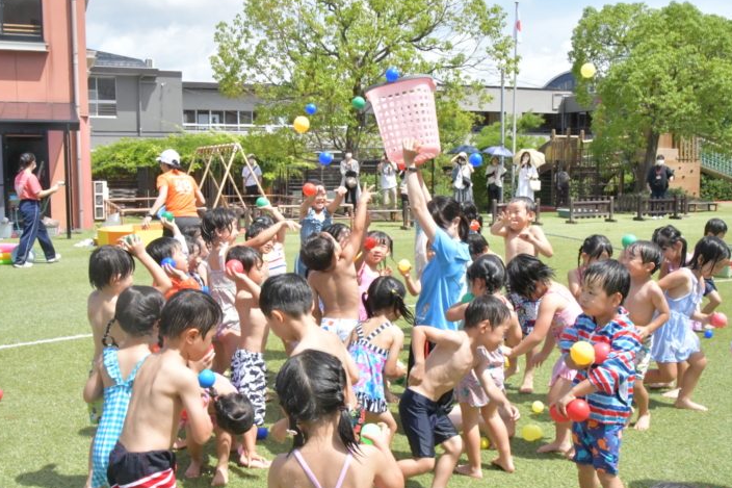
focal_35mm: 36
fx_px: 732
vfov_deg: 36.9
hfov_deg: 53.1
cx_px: 369
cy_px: 236
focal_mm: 22
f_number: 20
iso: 6400
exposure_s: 1/1600
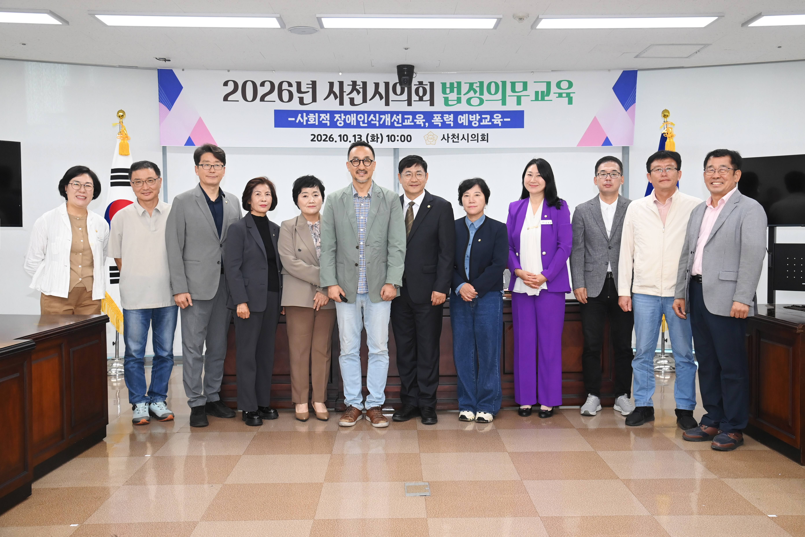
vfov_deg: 37.9
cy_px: 268
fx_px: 783
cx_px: 402
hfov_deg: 54.4
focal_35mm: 35
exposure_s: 1/200
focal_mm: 35
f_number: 6.3
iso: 3200
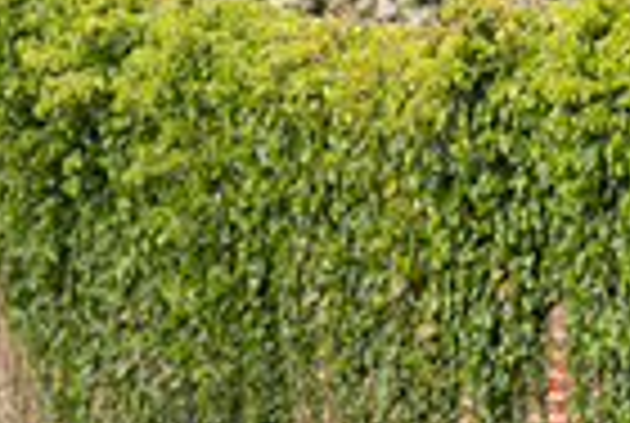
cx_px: -537
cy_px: 622
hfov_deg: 1.7
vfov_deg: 1.2
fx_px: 20659
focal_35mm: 1178
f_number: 3.5
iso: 250
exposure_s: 1/1000
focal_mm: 200
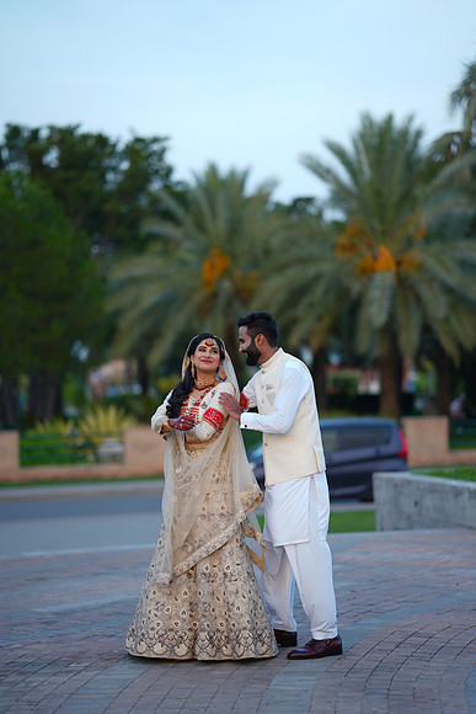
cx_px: 238
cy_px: 357
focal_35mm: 85
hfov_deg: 16.1
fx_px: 1685
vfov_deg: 23.9
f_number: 1.4
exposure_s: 1/400
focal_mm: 85
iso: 80
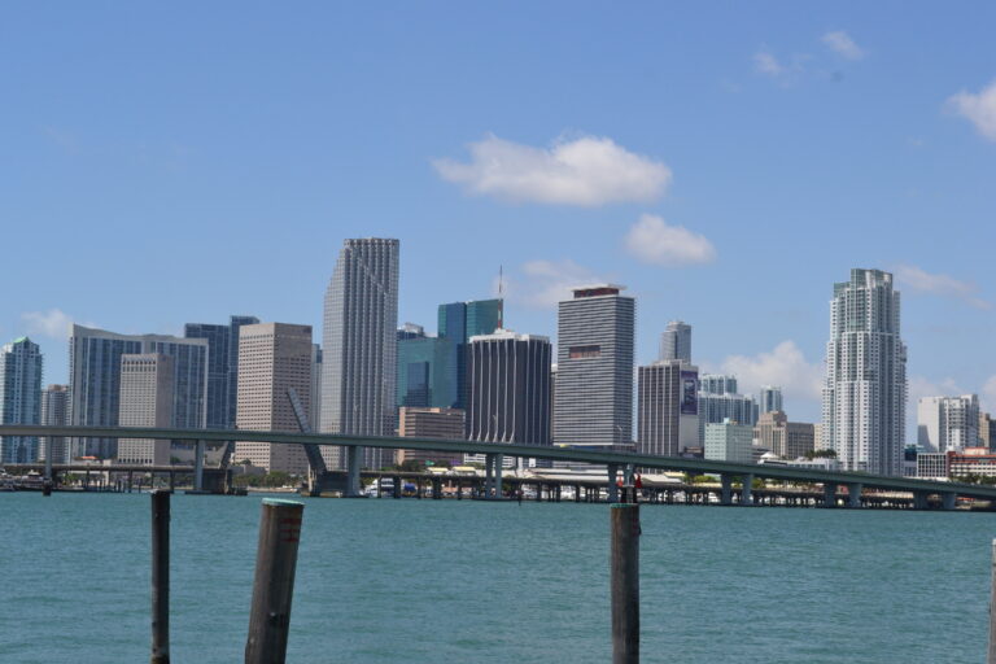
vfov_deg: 20.6
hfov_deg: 30.5
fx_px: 1826
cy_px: 332
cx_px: 498
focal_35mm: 66
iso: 400
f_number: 13
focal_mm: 44
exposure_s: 1/640
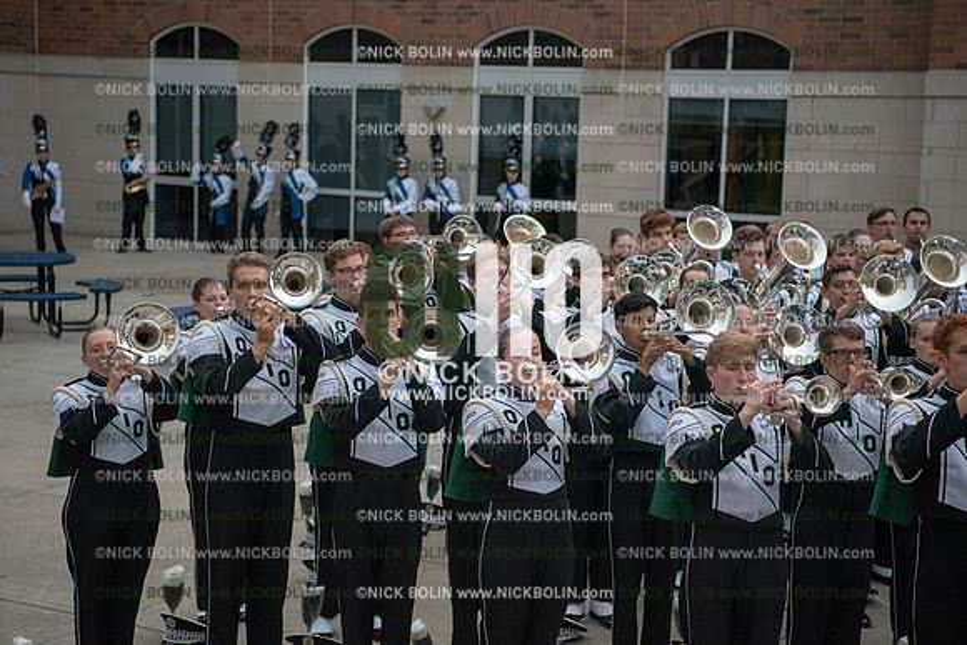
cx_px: 484
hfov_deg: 28.8
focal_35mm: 70
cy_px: 322
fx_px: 1881
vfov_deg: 19.5
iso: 3200
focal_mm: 70
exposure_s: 1/1600
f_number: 3.5
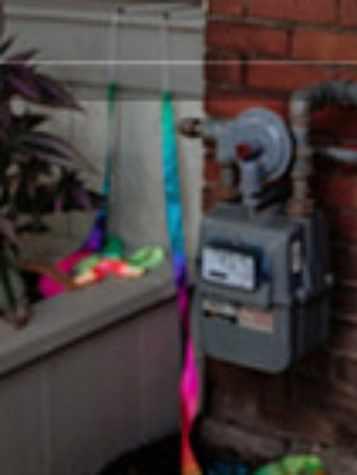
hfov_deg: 15.4
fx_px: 1304
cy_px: -72
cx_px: 317
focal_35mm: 95
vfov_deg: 19.6
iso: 800
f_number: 2.8
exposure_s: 1/250
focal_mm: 16
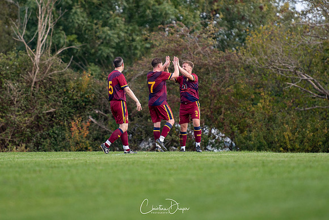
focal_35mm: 413
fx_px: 3779
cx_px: 164
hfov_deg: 5.0
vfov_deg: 3.3
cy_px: 87
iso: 320
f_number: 2.8
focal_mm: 200
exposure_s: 1/1000
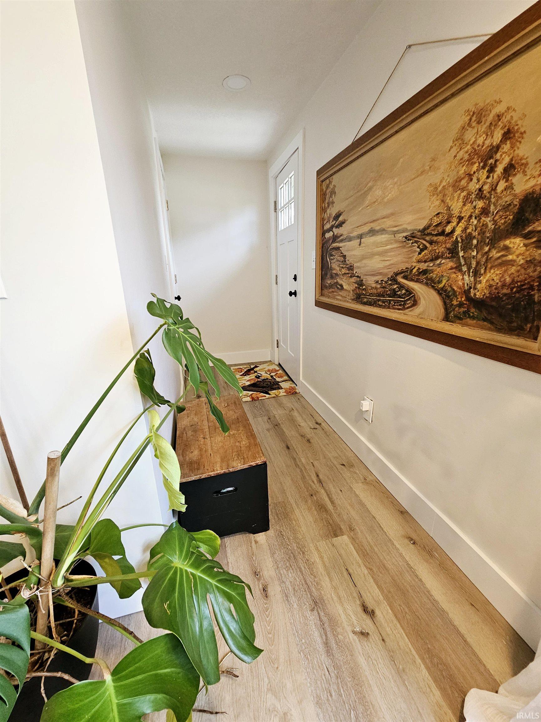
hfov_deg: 89.9
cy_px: 361
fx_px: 271
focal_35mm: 13
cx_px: 270
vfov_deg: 106.2
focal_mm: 2.2
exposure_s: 1/60.2
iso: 250
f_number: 2.2
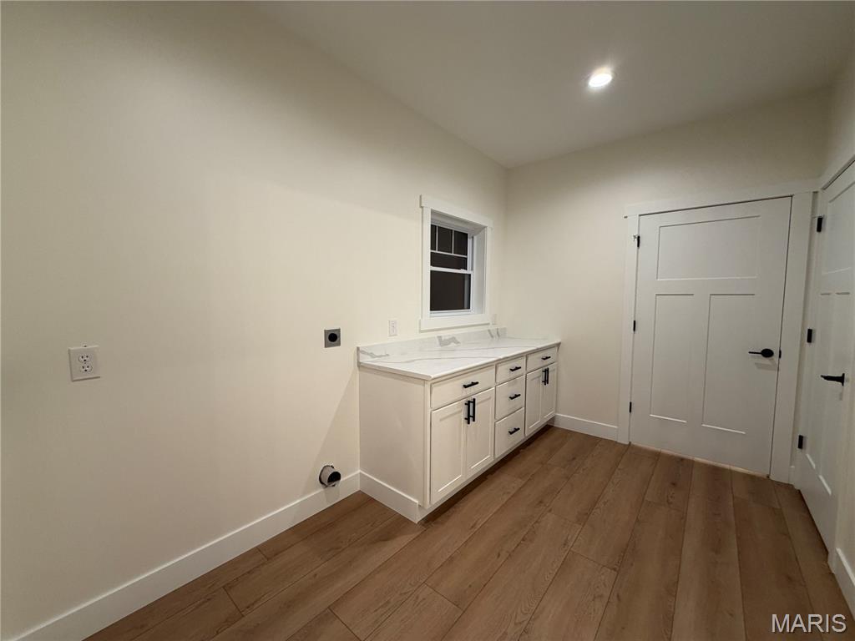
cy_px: 320
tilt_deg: -3.9
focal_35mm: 14
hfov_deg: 102.1
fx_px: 346
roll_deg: -0.4
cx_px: 428
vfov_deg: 85.7
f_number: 2.2
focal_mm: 2.22
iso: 160
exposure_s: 1/60
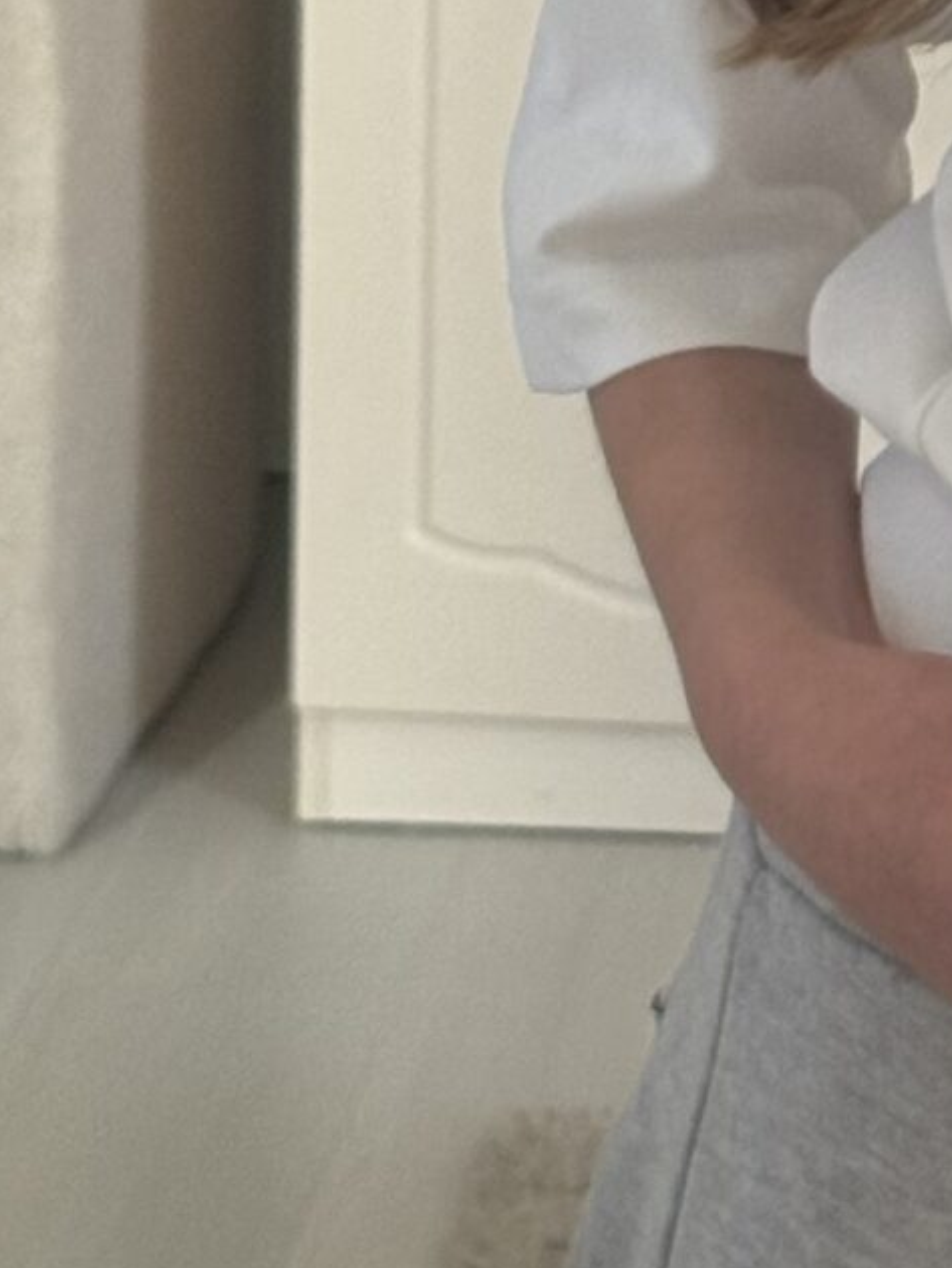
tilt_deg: -8.4
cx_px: 1588
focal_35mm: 195
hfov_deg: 7.4
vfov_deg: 9.9
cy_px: -556
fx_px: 7146
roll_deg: -2.5
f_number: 1.78
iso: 125
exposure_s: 1/60
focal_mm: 6.76
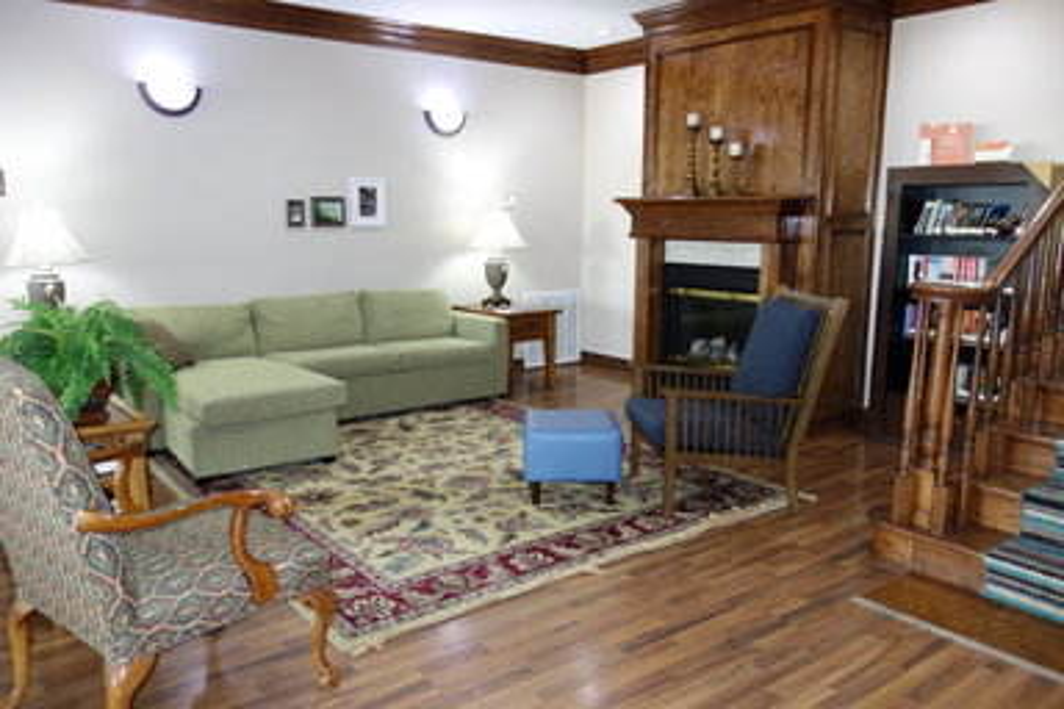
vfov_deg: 46.4
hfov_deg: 65.5
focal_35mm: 28
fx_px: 827
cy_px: 354
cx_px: 532
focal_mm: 10.4
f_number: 1.8
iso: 250
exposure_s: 1/30
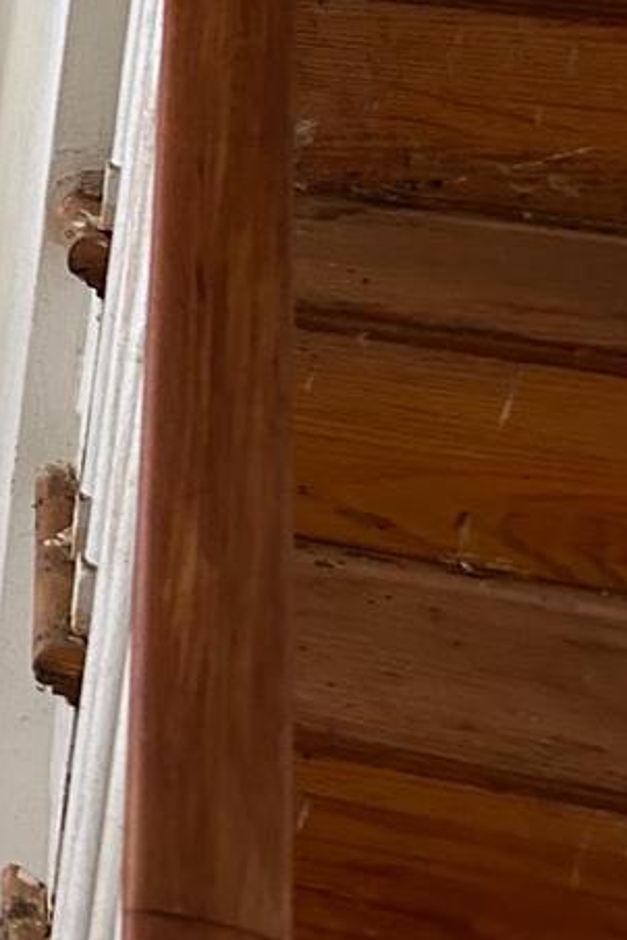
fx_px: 2247
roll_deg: -3.8
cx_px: -733
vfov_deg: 22.3
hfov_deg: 13.1
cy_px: -93
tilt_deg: -10.2
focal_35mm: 86
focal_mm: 5.7
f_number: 1.5
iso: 250
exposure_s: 1/60
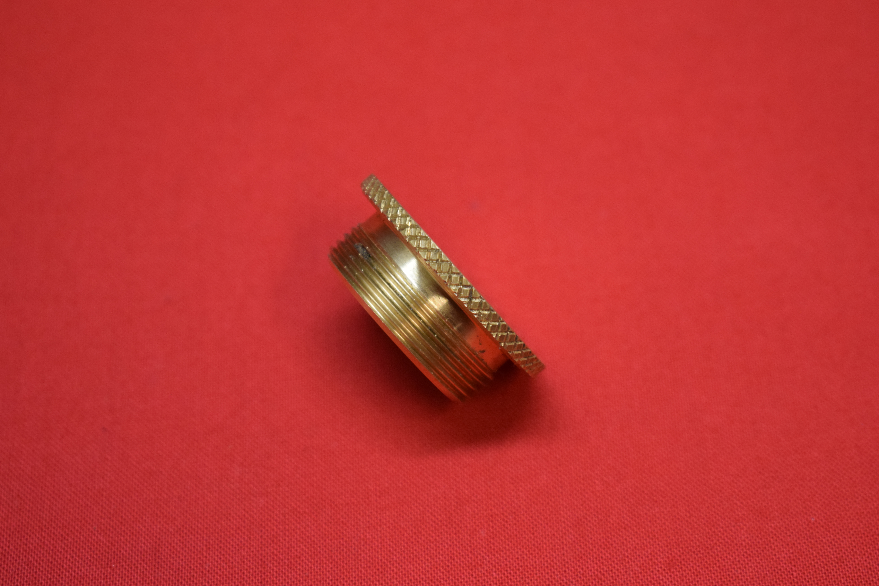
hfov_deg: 24.6
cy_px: 293
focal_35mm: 82
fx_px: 2015
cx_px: 440
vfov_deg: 16.6
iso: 800
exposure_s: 1/60
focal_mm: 55
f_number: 5.6
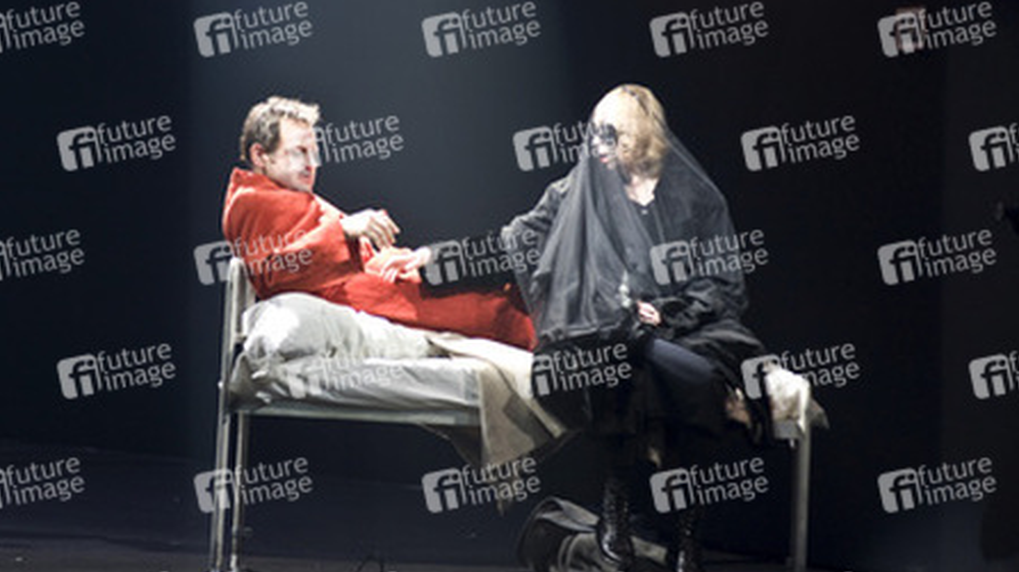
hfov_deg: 14.1
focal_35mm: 153
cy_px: 314
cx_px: 511
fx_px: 4132
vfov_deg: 7.9
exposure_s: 1/80
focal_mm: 145
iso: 1600
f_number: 4
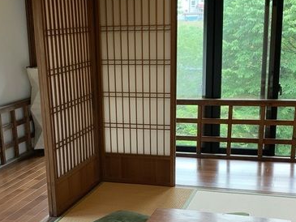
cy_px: 184
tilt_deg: -19.0
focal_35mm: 58
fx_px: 496
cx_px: 144
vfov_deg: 24.8
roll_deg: +0.6
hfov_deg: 33.2
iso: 100
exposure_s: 1/67
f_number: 1.8
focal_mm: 4.25
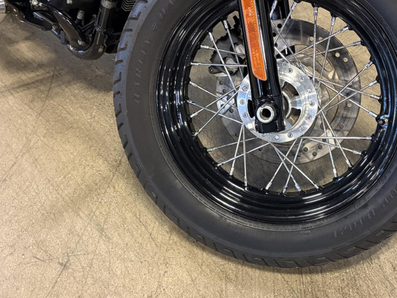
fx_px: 516
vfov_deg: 32.0
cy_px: 110
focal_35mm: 45
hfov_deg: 41.3
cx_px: 277
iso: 400
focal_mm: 5.96
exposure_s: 1/60
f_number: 1.6
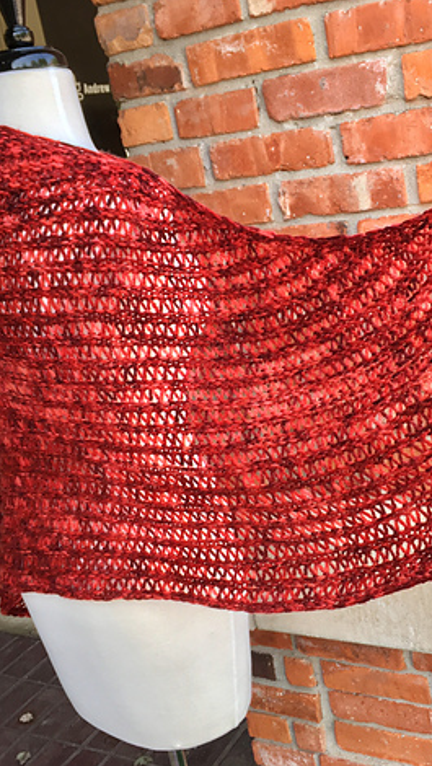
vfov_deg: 47.3
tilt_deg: -14.2
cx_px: 300
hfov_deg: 27.5
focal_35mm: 43
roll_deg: +8.0
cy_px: 386
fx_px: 874
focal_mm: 4.15
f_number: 2.2
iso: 40
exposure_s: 1/120
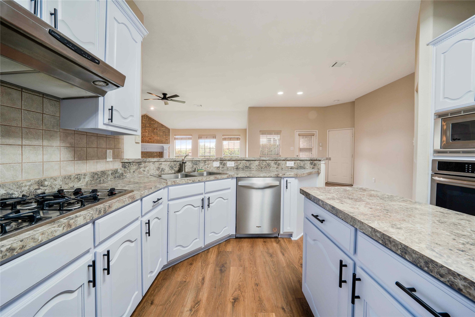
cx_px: 238
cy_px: 158
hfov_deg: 112.6
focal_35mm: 12
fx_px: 158
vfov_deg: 90.0
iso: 100
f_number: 11
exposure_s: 1/3.33
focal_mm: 12
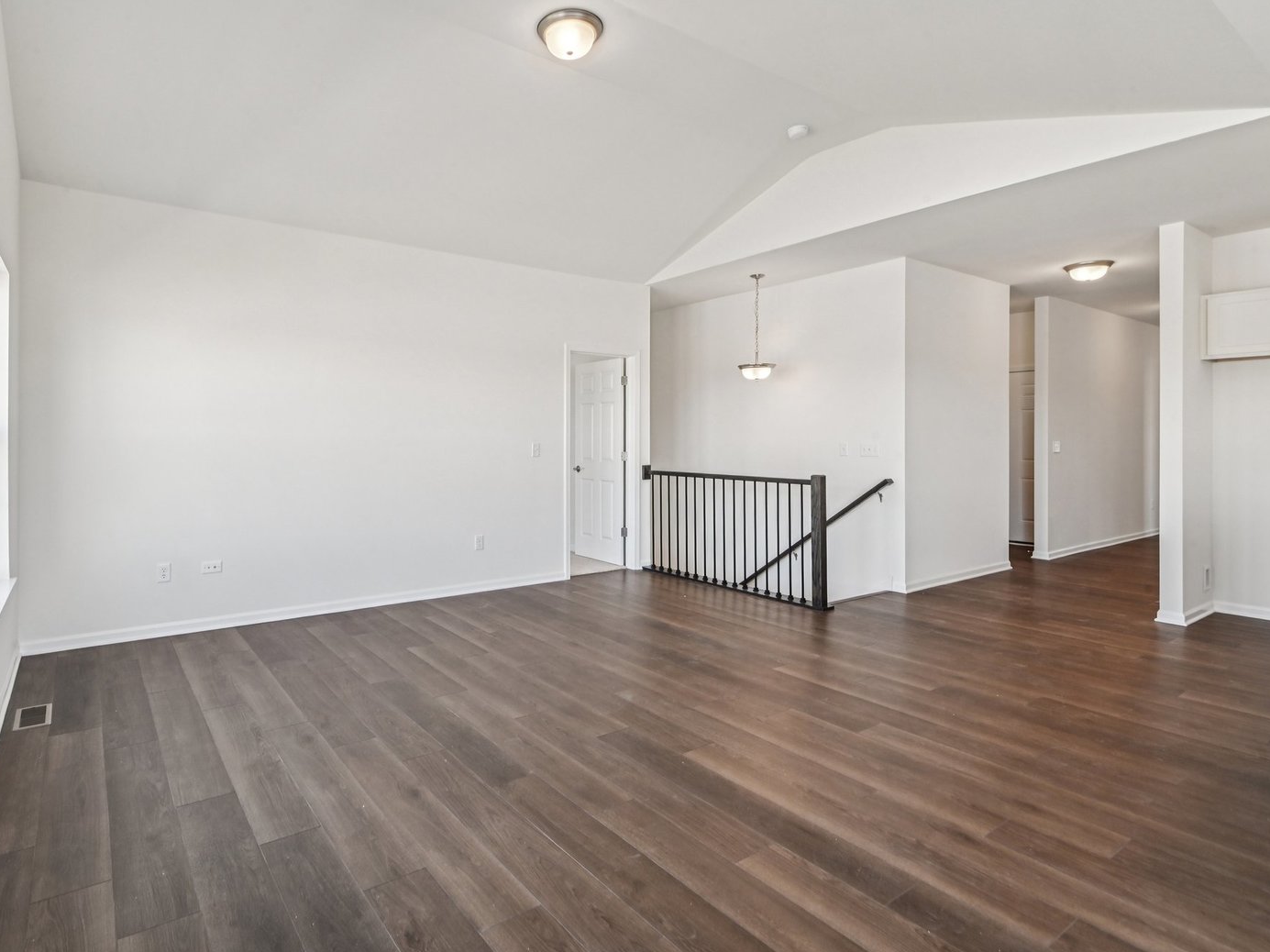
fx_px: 660
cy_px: 466
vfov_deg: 71.6
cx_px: 543
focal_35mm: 18
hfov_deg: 87.2
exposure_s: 1/20
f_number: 13
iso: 400
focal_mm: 16
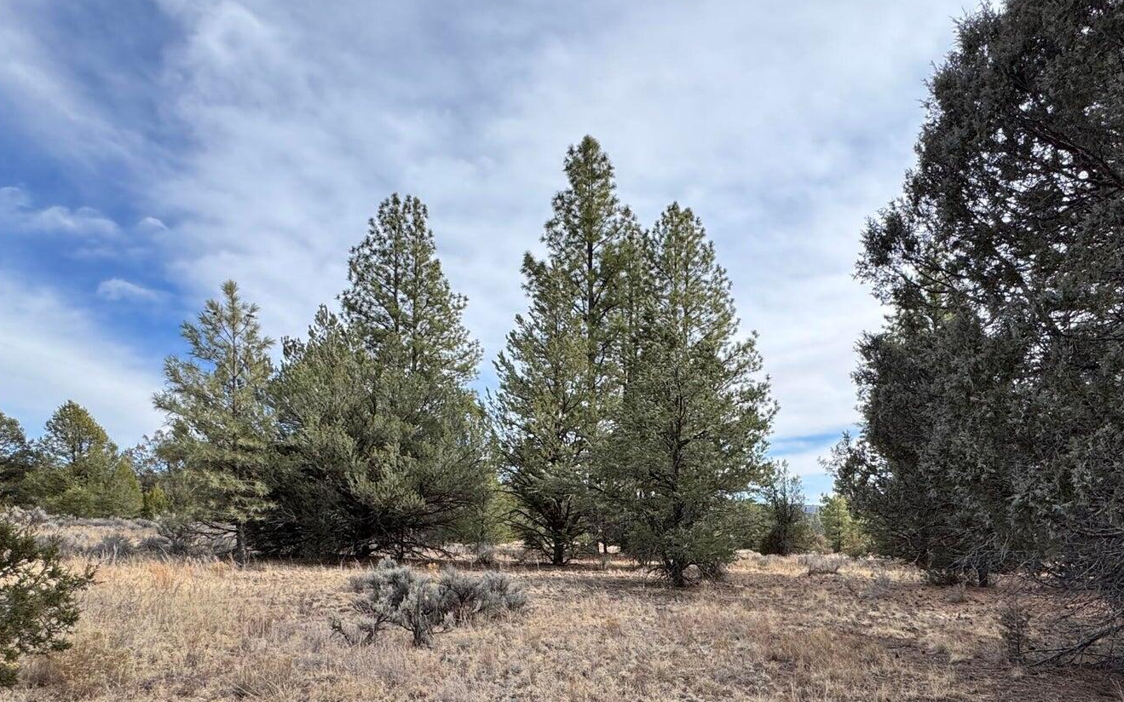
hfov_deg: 74.6
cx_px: 615
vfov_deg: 48.8
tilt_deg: -2.7
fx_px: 735
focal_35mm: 24
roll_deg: -0.1
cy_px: 539
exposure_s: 1/693
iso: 40
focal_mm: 2.22
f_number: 2.2
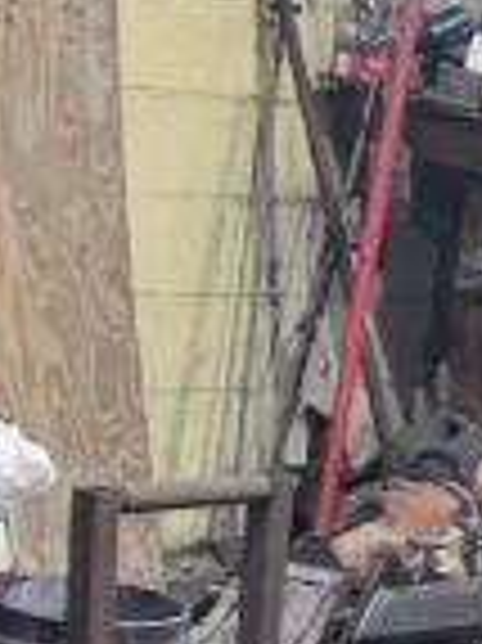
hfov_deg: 7.7
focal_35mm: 165
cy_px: 959
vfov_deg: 11.5
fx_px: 3068
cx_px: 1473
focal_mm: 5.4
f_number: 1.8
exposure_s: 1/30
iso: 100
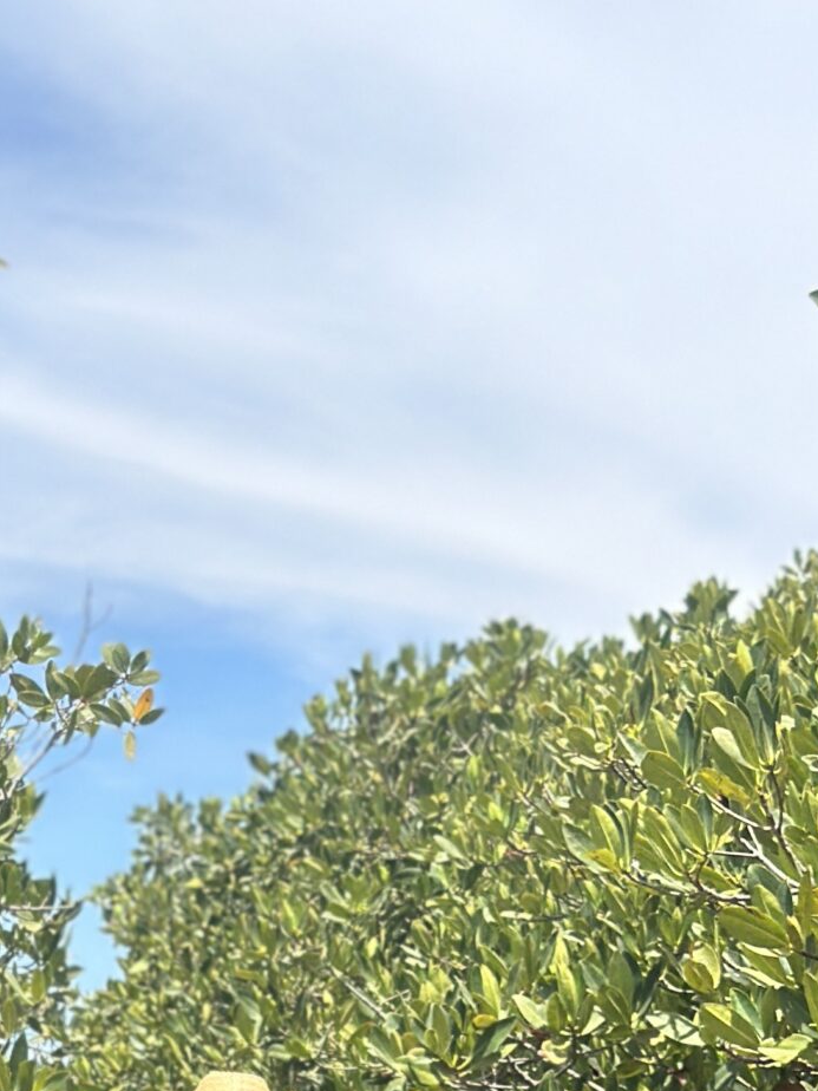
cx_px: 263
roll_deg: +0.9
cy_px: 1209
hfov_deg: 11.1
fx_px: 4191
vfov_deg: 14.5
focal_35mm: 133
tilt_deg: +0.5
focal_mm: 6.86
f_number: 1.78
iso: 100
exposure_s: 1/3155
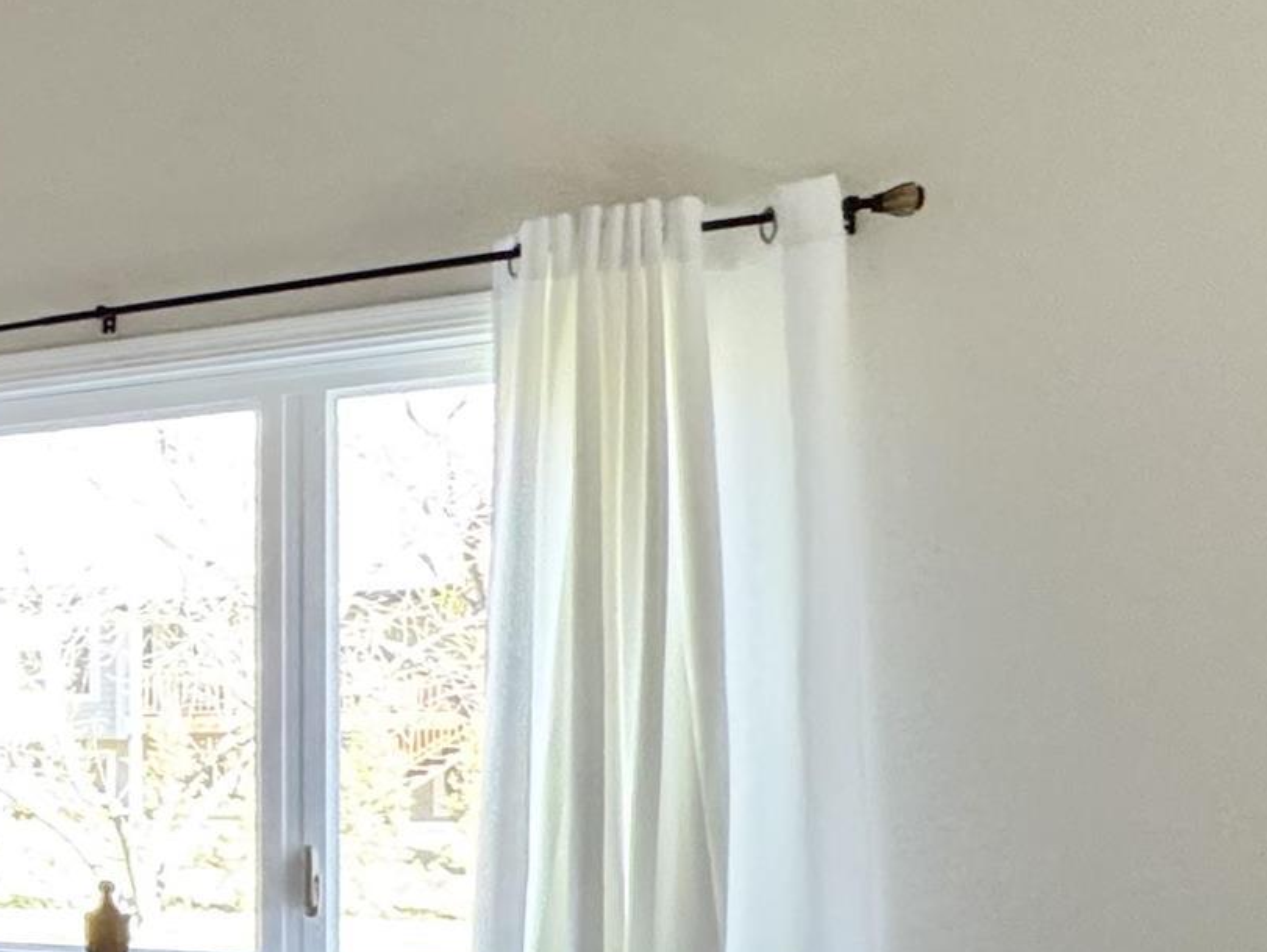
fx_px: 1941
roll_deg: +1.0
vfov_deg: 26.9
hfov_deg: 21.1
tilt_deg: -1.6
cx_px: -1097
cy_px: 794
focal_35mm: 53
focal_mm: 2.22
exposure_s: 1/60
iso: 250
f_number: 2.2
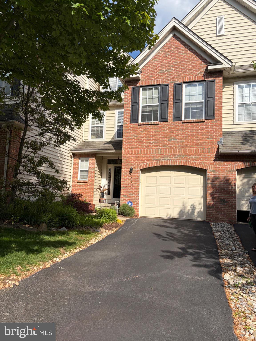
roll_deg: -2.3
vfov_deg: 67.3
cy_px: 170
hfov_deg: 53.1
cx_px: 128
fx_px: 256
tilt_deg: +5.7
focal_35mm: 26
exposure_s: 1/5348
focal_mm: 5.96
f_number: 1.6
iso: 64
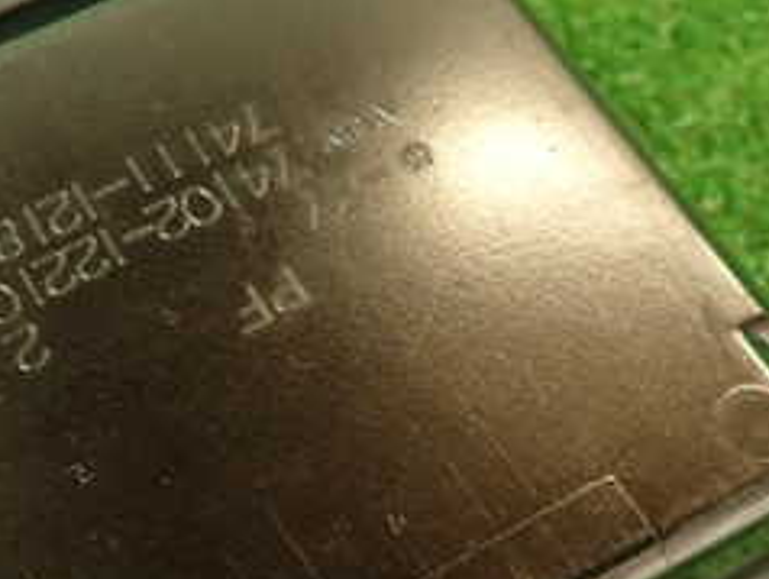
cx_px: 213
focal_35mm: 63
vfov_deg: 23.1
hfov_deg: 30.3
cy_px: 440
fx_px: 1401
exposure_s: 1/40
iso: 200
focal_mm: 4.5
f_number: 2
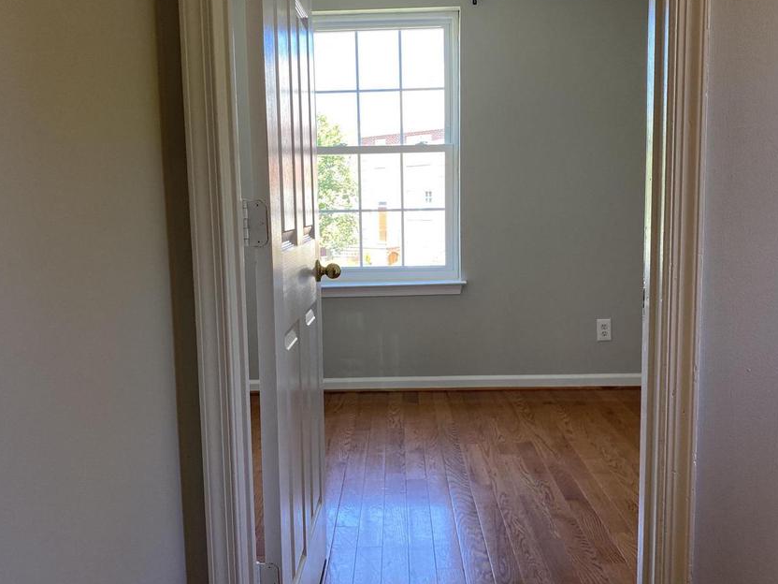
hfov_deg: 56.8
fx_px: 719
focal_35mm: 32
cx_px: 385
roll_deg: +1.3
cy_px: 285
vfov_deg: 44.2
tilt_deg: -8.4
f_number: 1.8
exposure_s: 1/120
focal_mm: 4.25
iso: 125
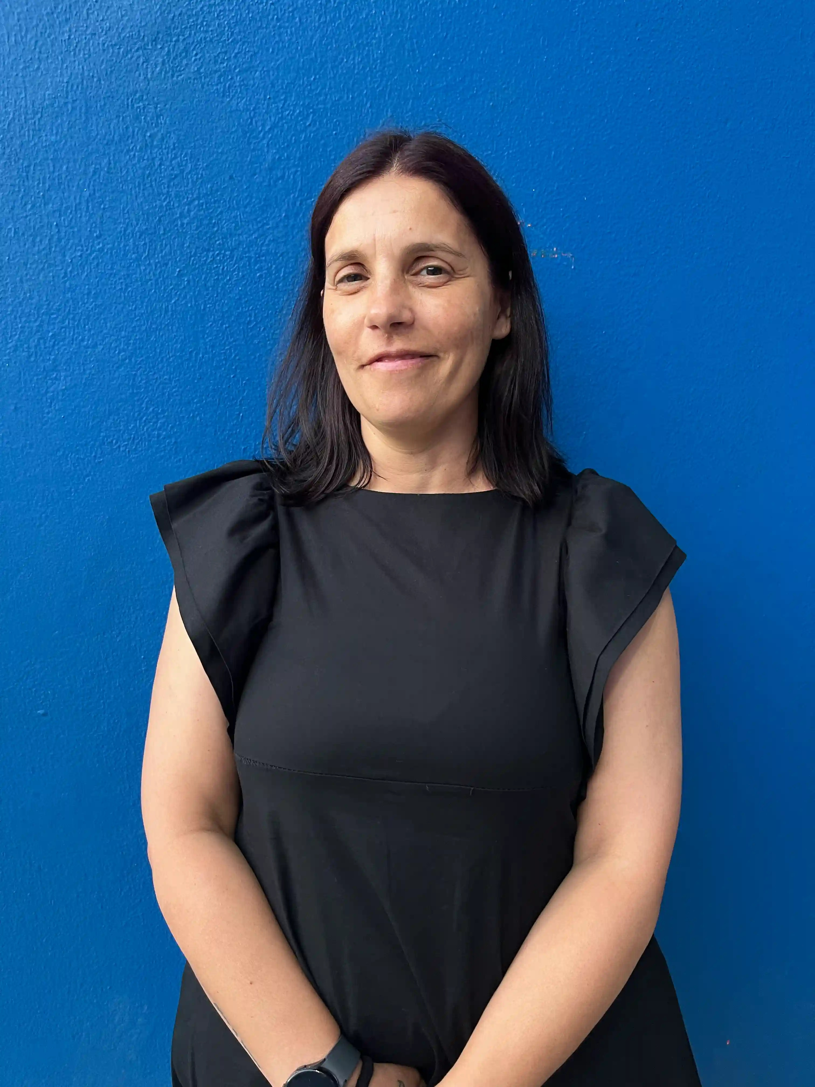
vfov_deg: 67.3
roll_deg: +1.4
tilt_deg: -11.5
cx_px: 408
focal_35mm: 26
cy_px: 544
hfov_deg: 53.1
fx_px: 816
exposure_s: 1/50
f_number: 1.6
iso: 160
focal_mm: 5.1
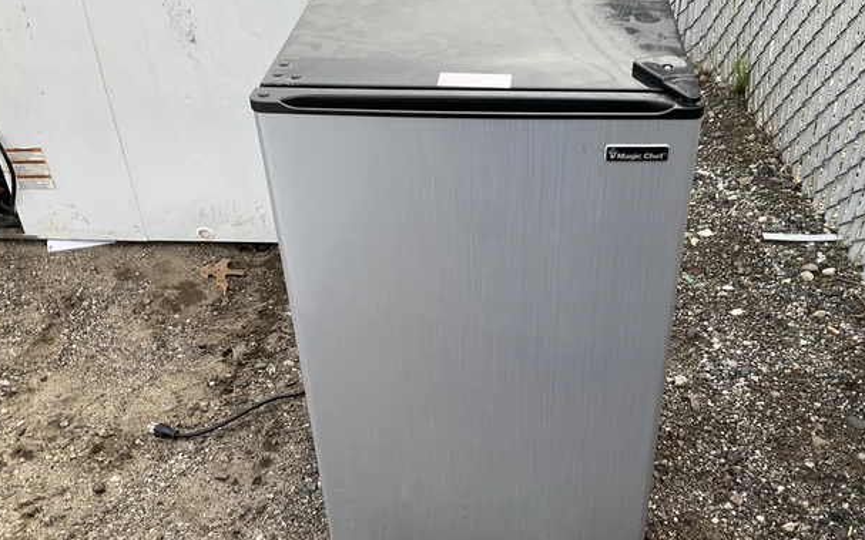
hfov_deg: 51.3
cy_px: 259
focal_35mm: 38
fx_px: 896
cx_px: 514
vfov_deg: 33.6
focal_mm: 3
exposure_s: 1/122
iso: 25
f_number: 1.8
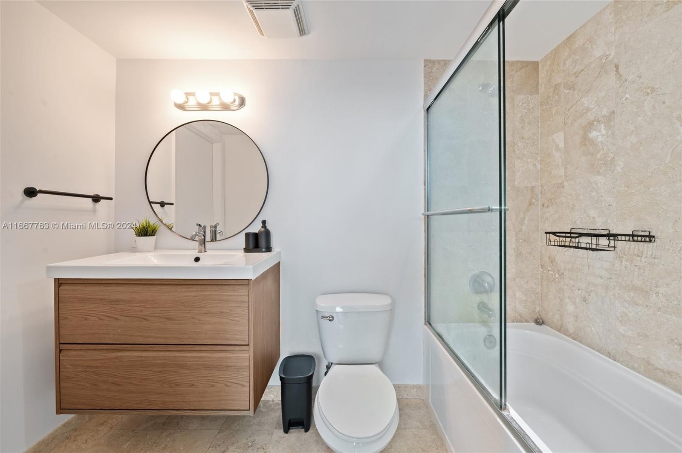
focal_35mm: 14
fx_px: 265
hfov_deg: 104.3
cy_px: 226
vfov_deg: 81.1
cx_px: 341
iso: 200
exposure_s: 1/2
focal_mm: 14
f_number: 8
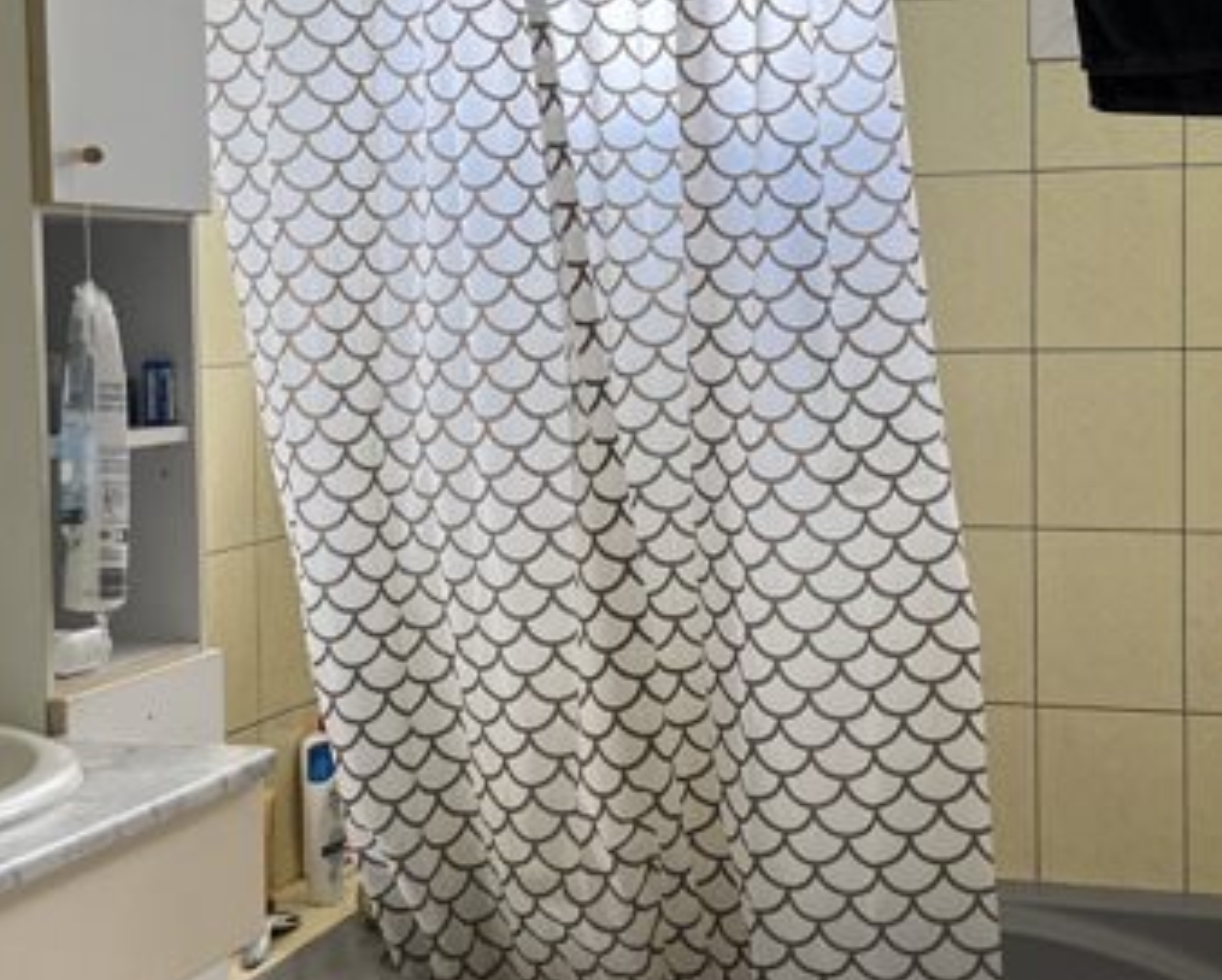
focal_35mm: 60
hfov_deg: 31.4
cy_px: 387
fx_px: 2172
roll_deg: +0.9
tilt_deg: -1.8
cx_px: 575
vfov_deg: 25.4
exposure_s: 1/121
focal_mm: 5.1
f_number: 1.6
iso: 100
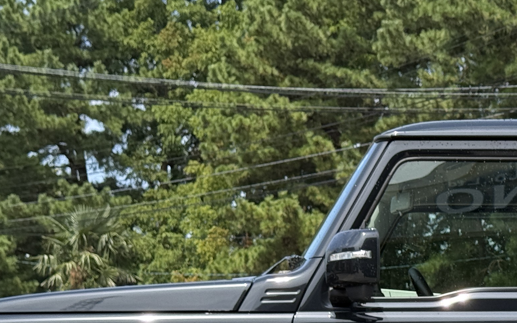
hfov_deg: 15.6
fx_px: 1860
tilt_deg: +1.2
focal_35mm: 132
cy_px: 374
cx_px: 492
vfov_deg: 9.8
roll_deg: -1.4
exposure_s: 1/2033
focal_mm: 6.76
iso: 80
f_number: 1.78
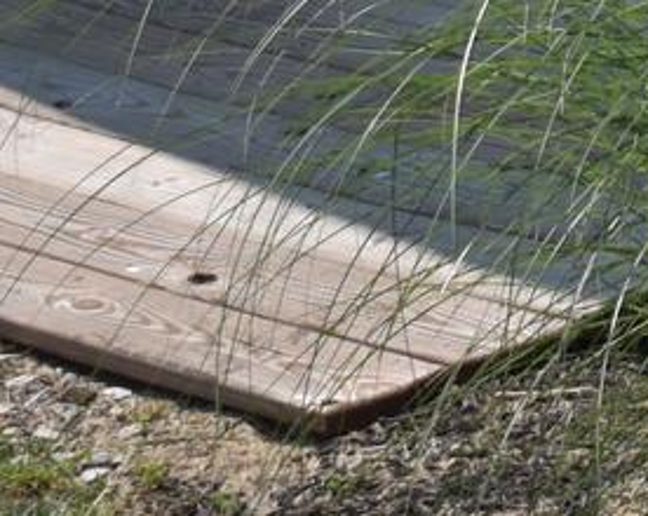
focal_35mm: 282
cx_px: 1728
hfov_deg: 6.4
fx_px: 5410
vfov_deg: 5.2
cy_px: -951
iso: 100
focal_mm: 27
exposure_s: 1/640
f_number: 4
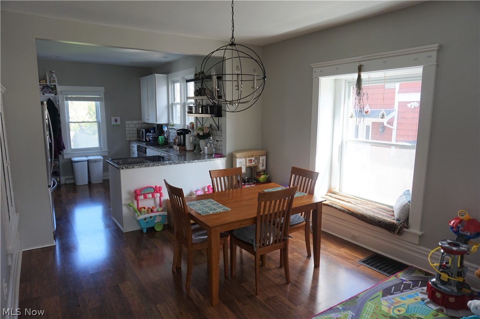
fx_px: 320
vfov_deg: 53.0
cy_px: 160
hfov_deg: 73.8
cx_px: 240
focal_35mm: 24
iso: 125
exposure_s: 1/60
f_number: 4
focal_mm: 16
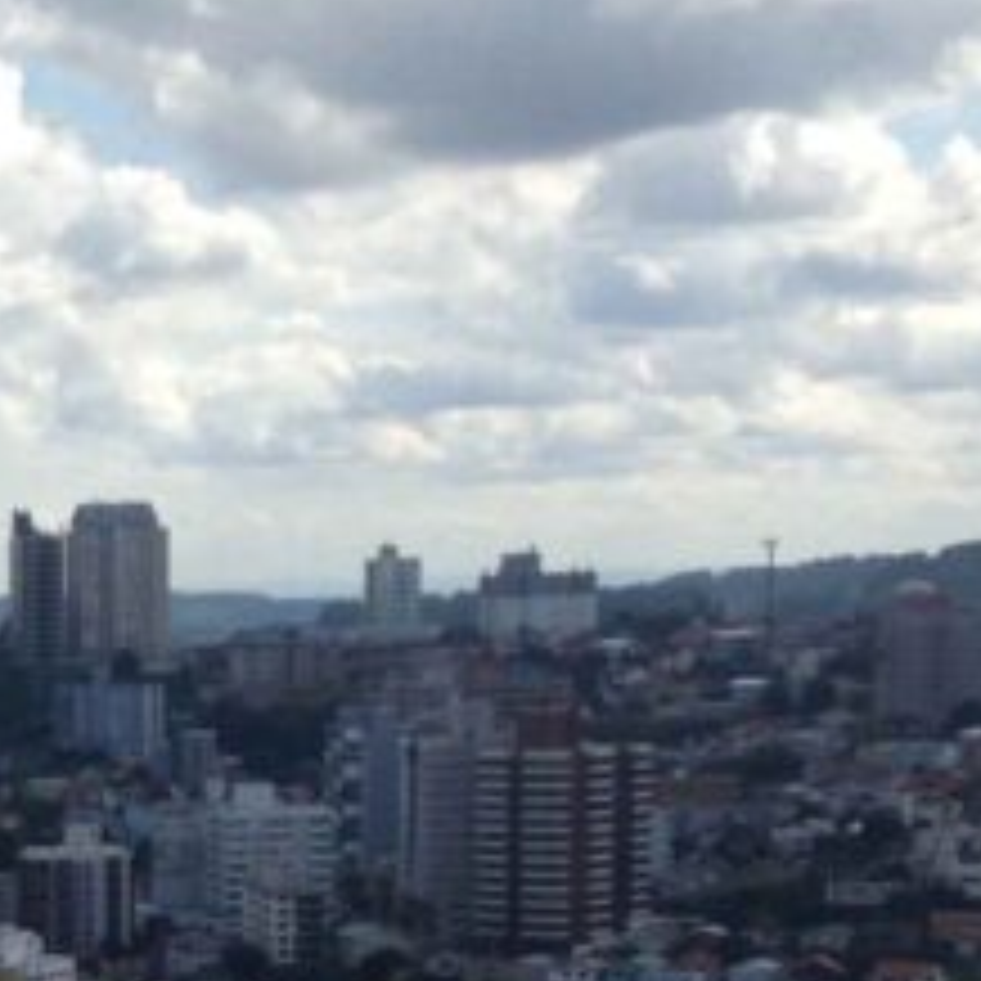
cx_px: -765
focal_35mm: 137
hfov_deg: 11.8
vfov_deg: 12.5
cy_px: 1116
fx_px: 4393
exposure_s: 1/2008
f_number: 2.4
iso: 50
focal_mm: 4.12
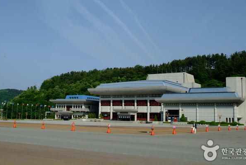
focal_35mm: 48
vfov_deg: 28.1
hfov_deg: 41.1
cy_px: 70
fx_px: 328
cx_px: 125
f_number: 9.5
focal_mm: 27
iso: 200
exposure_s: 1/350
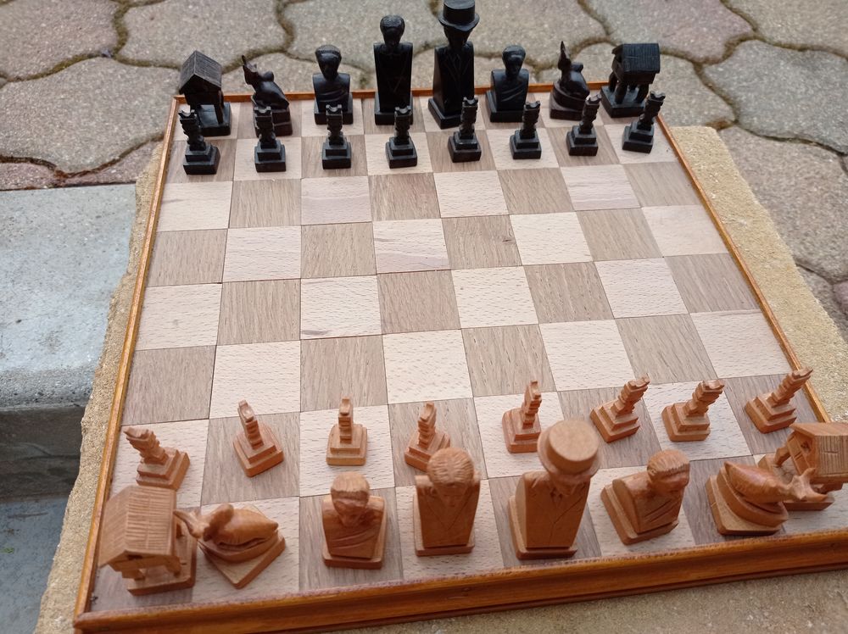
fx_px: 685
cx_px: 424
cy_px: 317
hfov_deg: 63.5
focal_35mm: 28
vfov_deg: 49.7
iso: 102
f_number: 1.79
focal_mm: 4.74
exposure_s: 1/163
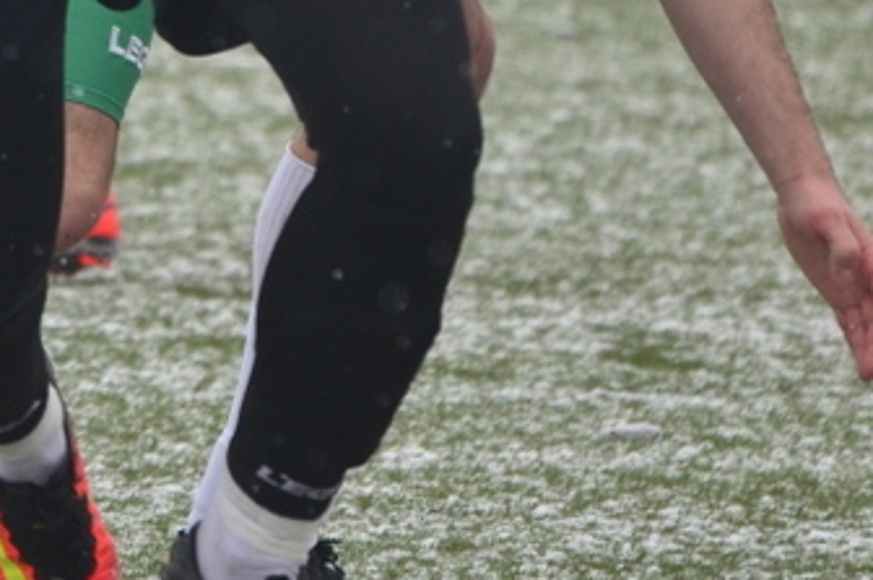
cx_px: 130
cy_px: -126
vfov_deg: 1.1
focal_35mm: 1231
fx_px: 29808
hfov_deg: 1.7
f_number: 5.3
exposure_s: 1/640
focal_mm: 230
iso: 400
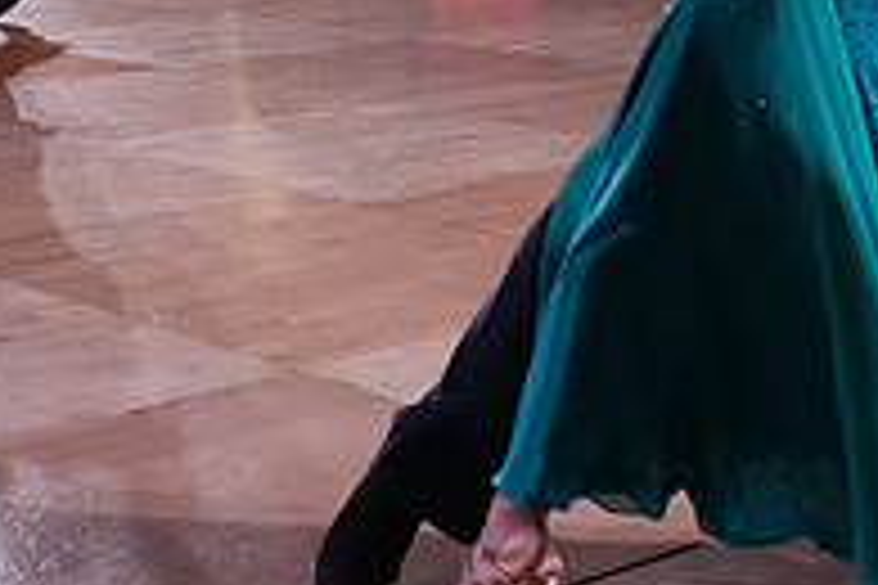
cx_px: 198
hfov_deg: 20.6
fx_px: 2390
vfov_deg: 13.5
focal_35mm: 98
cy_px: -151
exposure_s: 1/400
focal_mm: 33
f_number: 4.5
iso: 4000
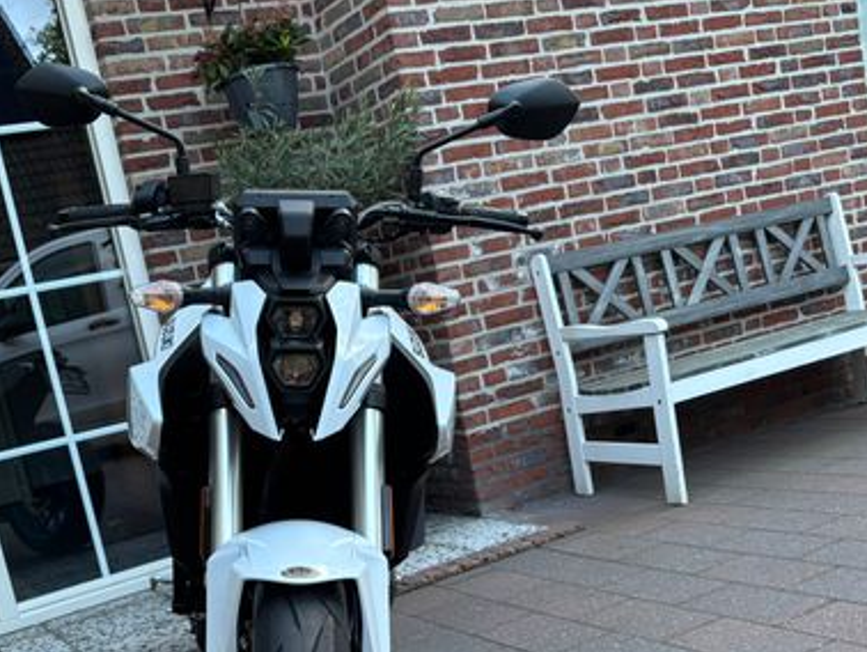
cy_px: 507
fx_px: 1103
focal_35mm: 44
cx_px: 326
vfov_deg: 32.2
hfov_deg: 42.6
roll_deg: +11.7
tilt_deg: -10.2
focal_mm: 5.96
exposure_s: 1/121
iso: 100
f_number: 1.6
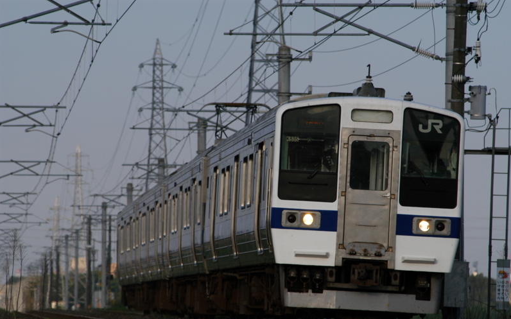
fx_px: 4274
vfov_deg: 4.3
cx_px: 256
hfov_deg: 6.8
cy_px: 170
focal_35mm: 307
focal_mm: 200
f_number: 8
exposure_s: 1/640
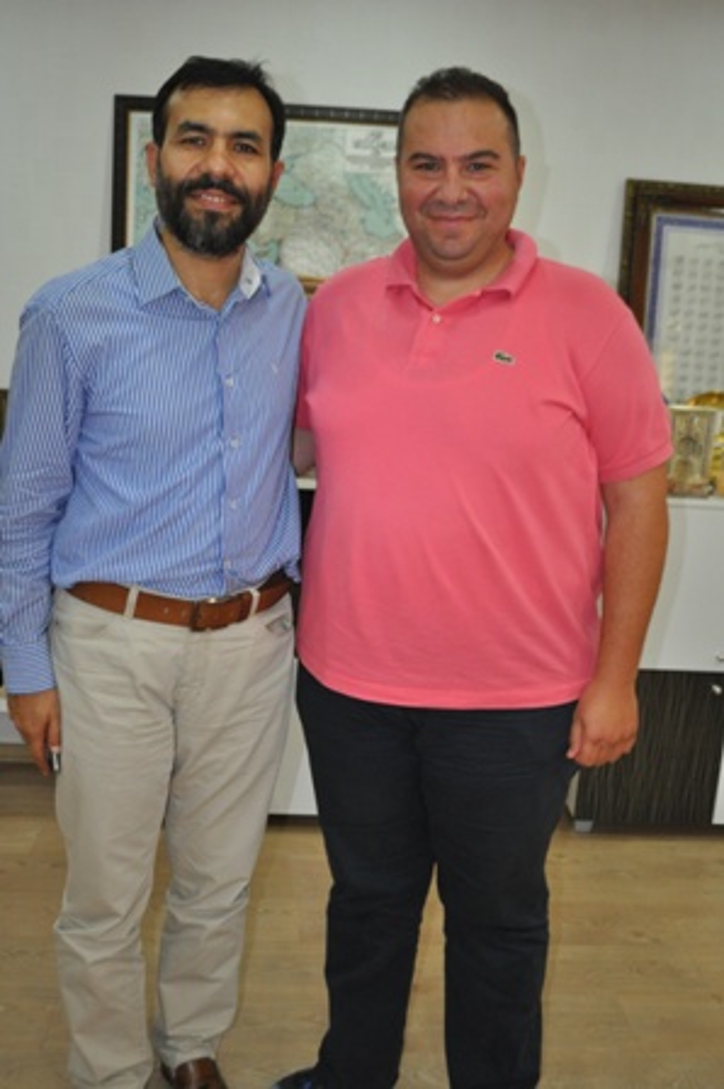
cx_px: 362
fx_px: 1088
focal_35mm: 36
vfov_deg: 53.2
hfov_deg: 36.8
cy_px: 544
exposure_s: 1/60
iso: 800
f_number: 4
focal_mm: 24
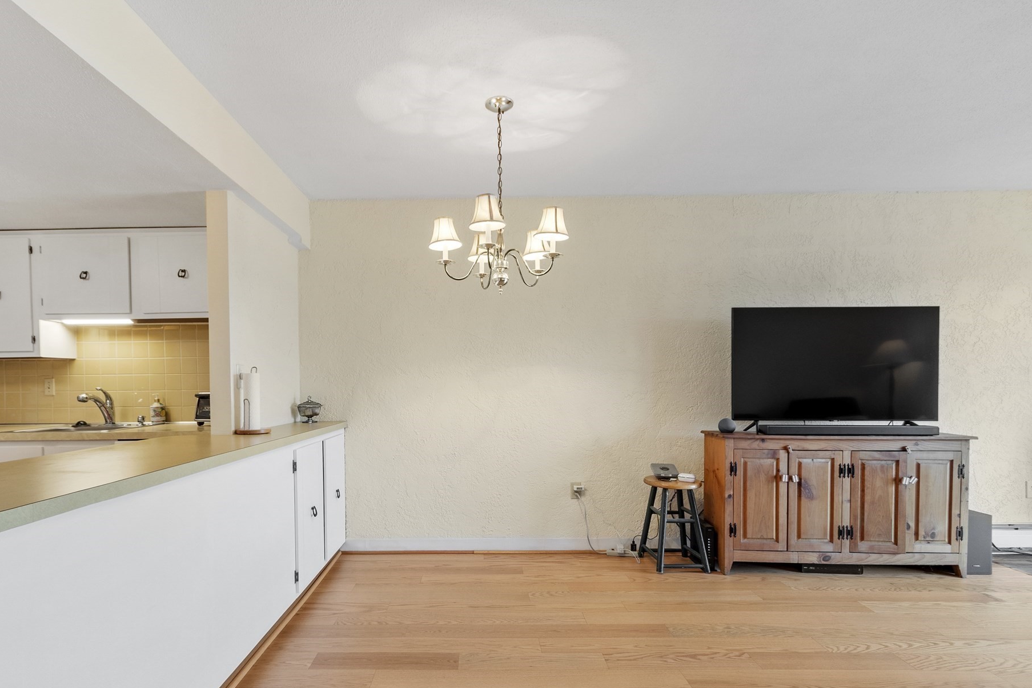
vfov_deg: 70.2
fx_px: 487
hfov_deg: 93.2
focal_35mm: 17
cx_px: 492
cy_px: 380
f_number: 8
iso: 320
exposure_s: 1/1.25
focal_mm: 10
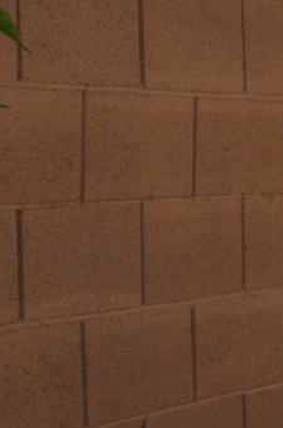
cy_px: 314
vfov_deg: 12.8
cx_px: 817
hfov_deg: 7.6
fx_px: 1894
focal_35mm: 160
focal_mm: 18
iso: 200
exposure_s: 1/200
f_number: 14
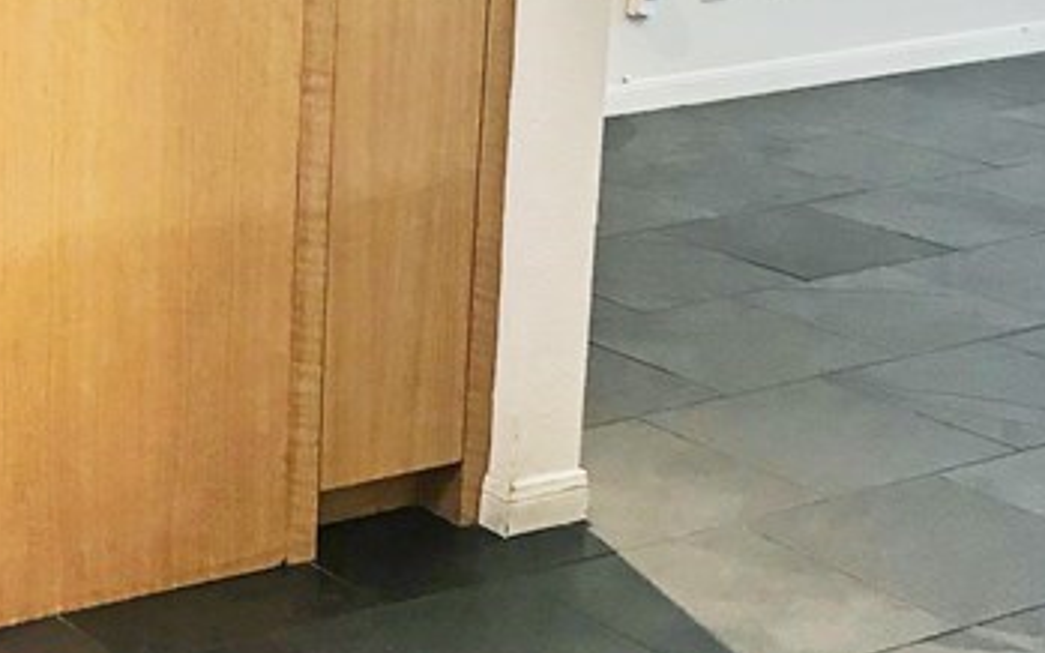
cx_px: -96
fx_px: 2477
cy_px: 267
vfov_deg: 15.0
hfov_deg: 22.5
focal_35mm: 87
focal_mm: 3.99
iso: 40
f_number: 1.8
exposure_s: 1/17
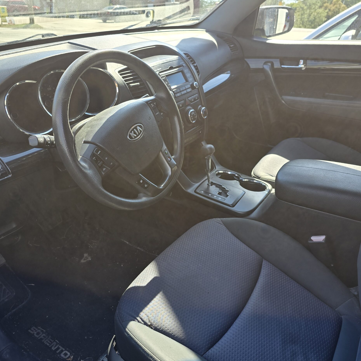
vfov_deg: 57.3
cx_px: 193
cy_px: 176
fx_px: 330
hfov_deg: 57.3
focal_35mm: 28
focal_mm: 6.3
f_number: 1.7
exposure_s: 1/180
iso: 16
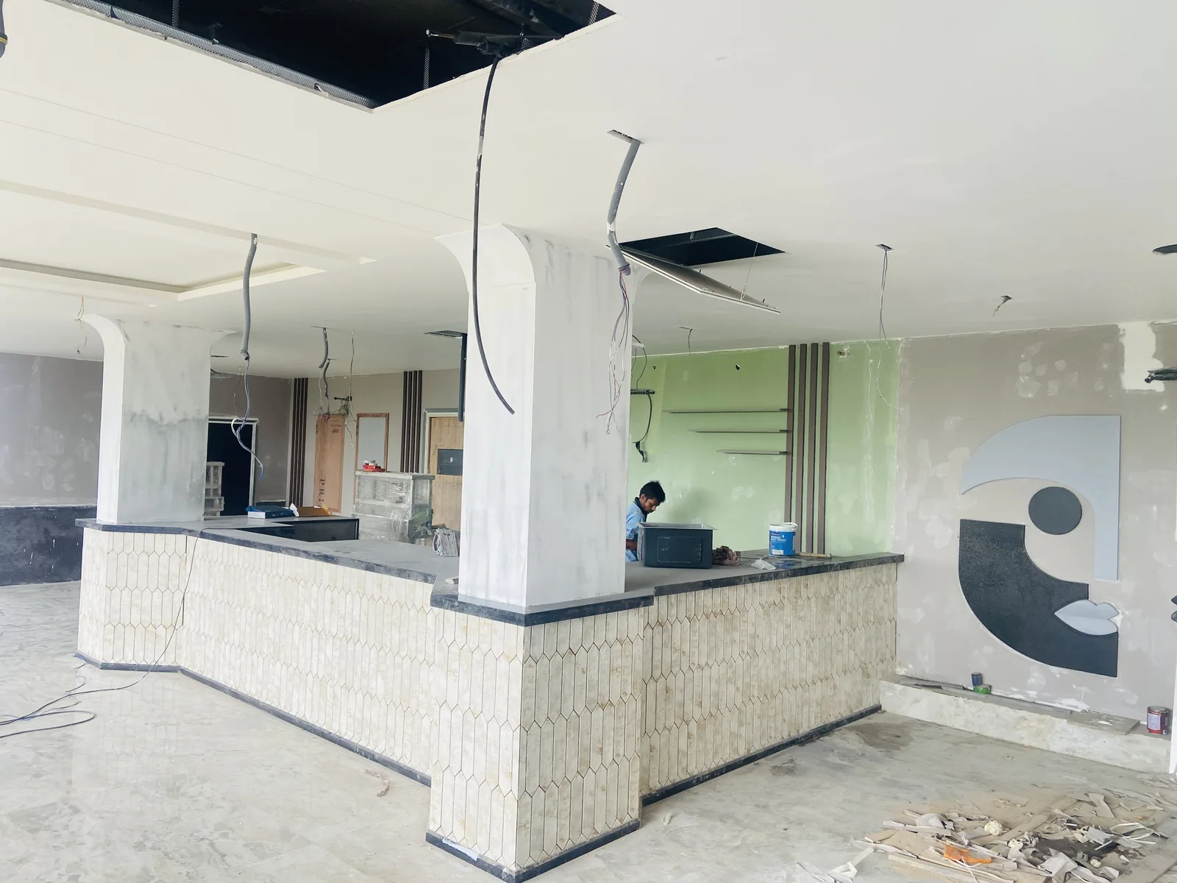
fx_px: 884
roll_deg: -1.3
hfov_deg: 67.3
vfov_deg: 53.1
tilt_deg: +1.1
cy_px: 442
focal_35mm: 26
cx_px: 588
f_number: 1.8
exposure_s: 1/121
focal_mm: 4.25
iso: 64
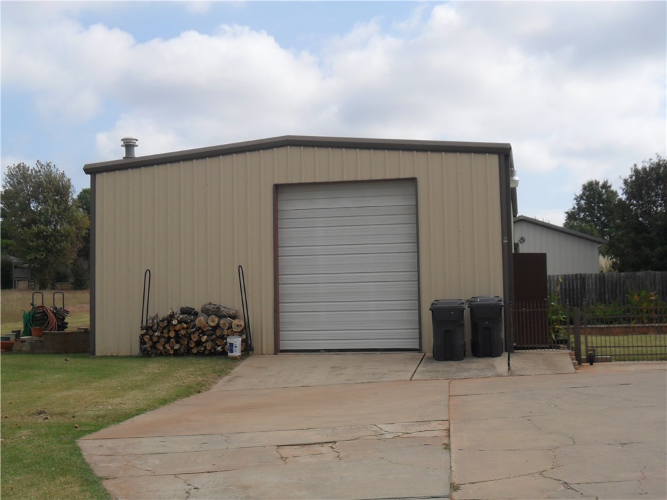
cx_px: 334
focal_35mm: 55
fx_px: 1060
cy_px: 250
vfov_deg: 26.6
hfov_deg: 34.9
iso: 80
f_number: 9.8
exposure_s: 1/180
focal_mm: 9.9
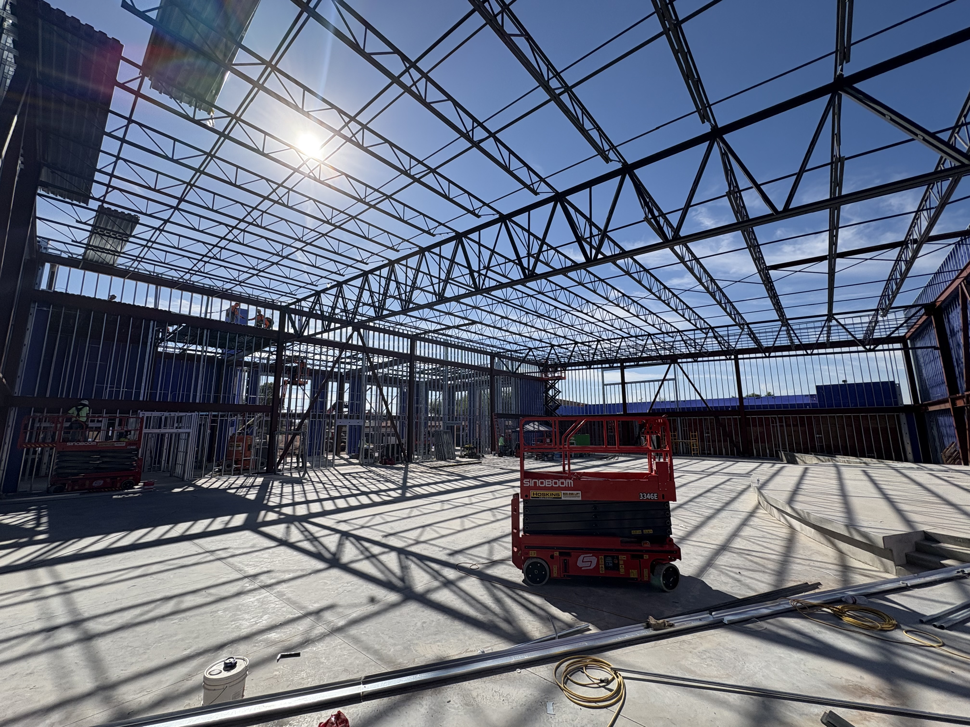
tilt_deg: +10.2
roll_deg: +0.4
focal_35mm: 14
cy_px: 364
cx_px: 485
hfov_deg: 102.1
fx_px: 392
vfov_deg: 85.7
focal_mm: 2.22
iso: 50
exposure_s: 1/3390
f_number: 2.2
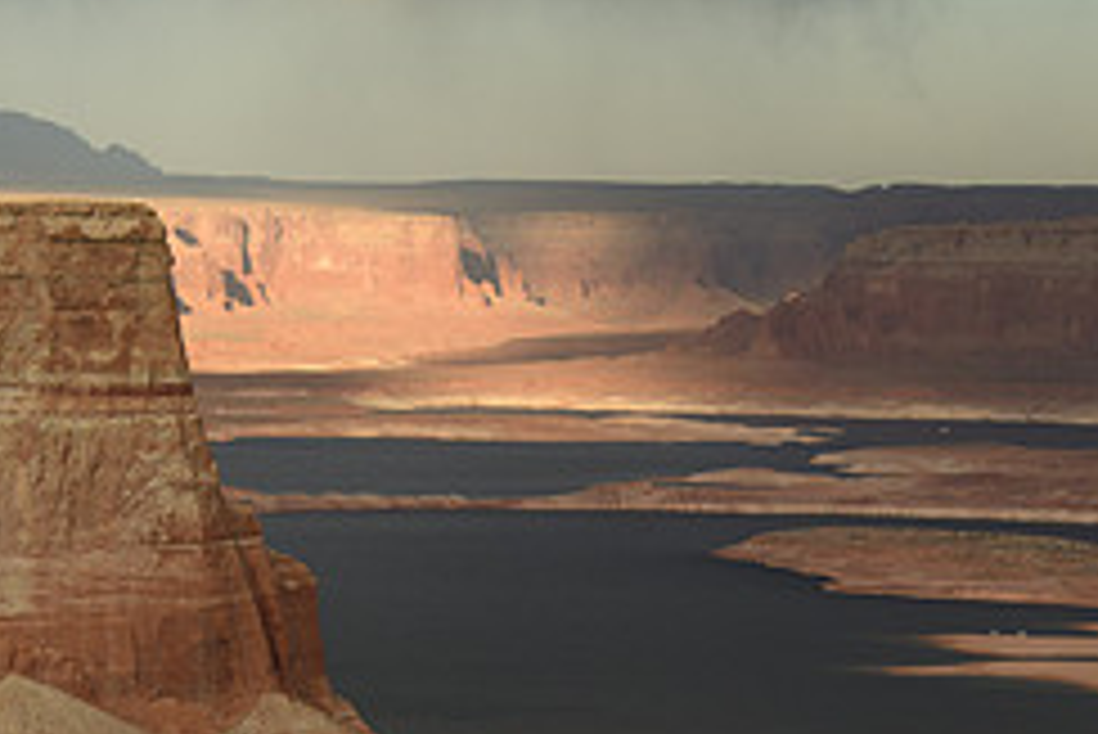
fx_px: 5432
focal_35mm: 178
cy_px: 682
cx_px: 603
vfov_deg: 7.7
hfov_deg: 11.5
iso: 200
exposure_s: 1/25
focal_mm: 50
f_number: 11
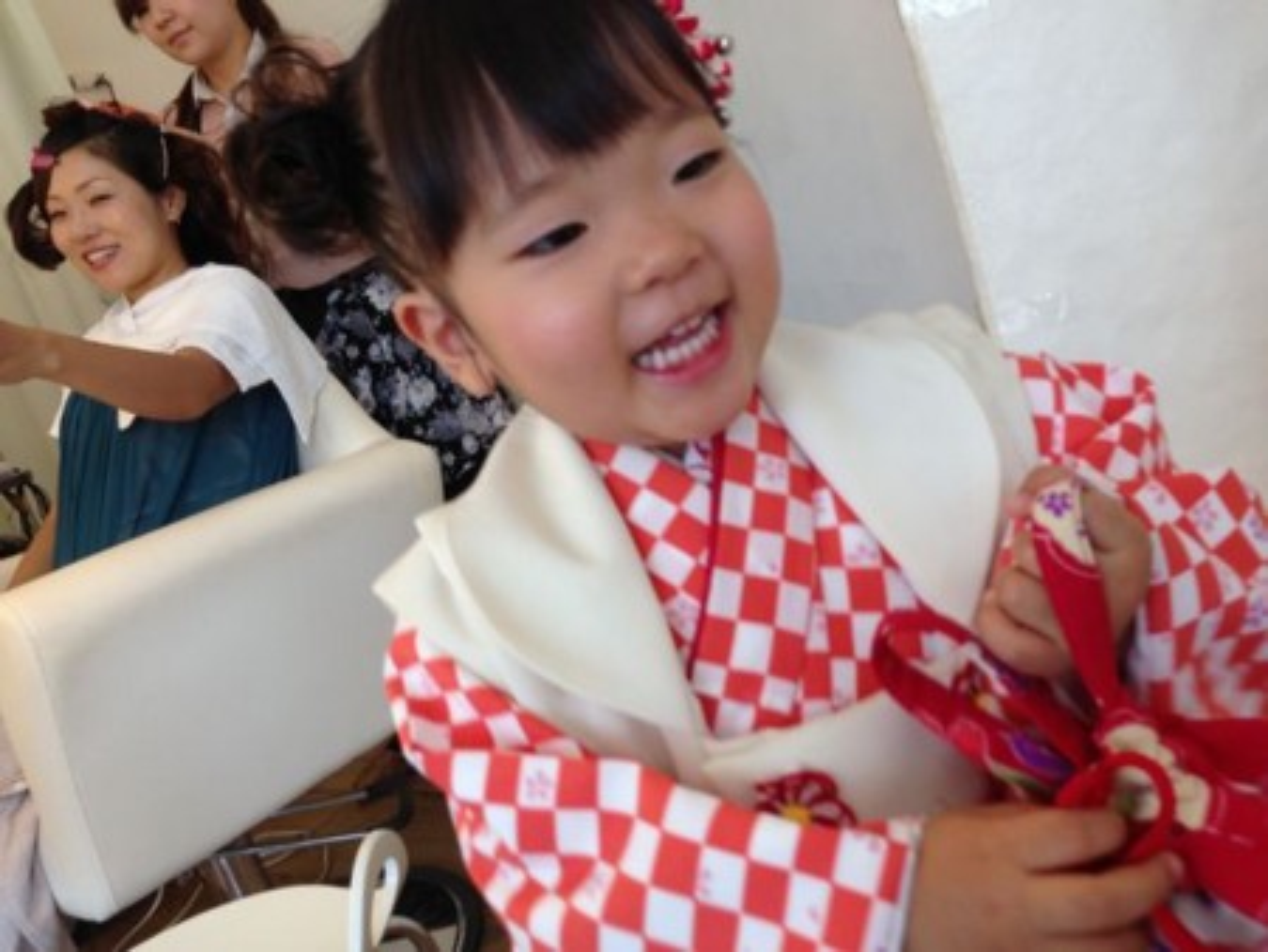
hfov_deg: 55.3
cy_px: 476
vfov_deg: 43.0
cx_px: 634
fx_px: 1209
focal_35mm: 33
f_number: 2.4
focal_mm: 4.13
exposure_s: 1/60
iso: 50
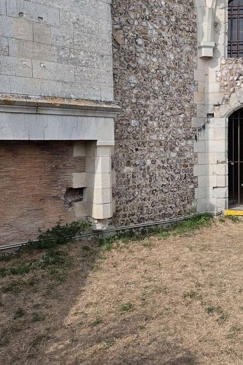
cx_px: 191
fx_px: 344
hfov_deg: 37.6
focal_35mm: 34
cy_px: 176
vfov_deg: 55.8
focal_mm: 5.4
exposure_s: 1/3345
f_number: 1.8
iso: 80
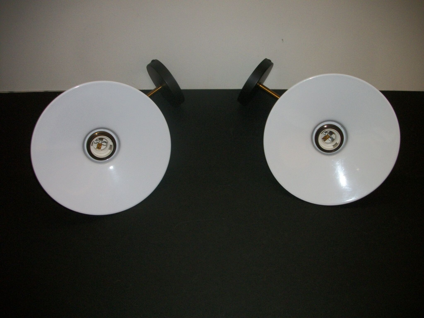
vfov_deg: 44.2
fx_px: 392
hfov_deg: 56.8
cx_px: 212
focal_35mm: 32
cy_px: 159
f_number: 2.9
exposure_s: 1/30
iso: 160
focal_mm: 5.7
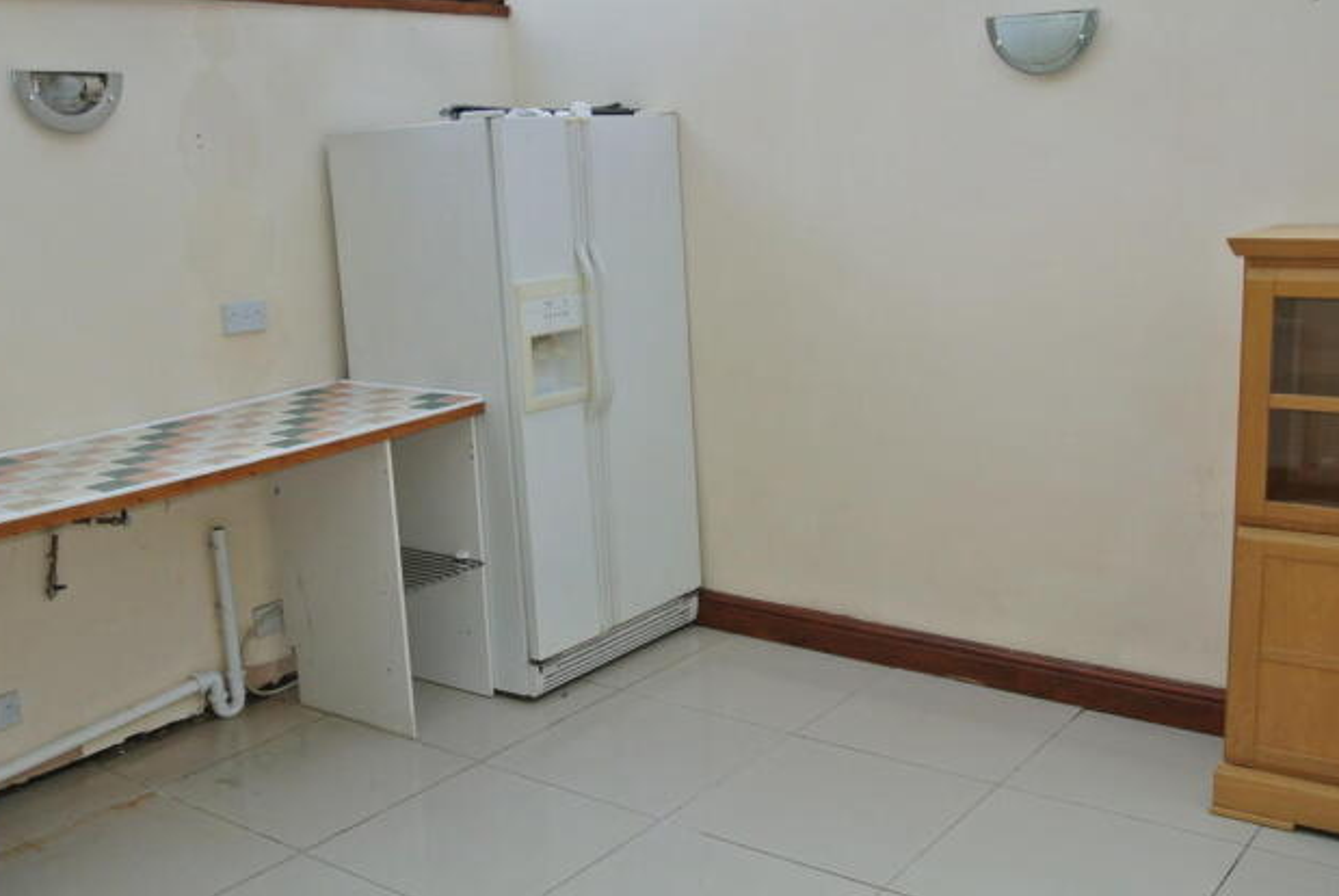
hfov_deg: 50.6
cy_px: 451
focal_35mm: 38
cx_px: 644
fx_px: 1415
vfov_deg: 35.1
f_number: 8
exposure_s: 1/60
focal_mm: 13.6
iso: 400
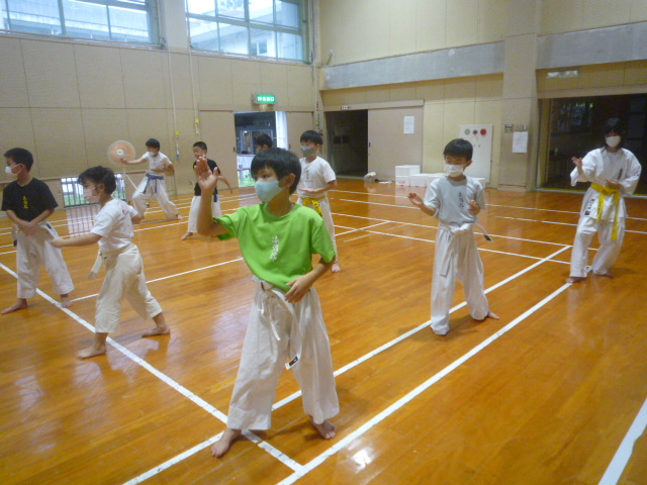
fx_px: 467
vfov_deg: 54.9
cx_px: 324
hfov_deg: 69.4
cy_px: 242
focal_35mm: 25
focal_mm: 4.4
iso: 400
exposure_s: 1/50
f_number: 2.8
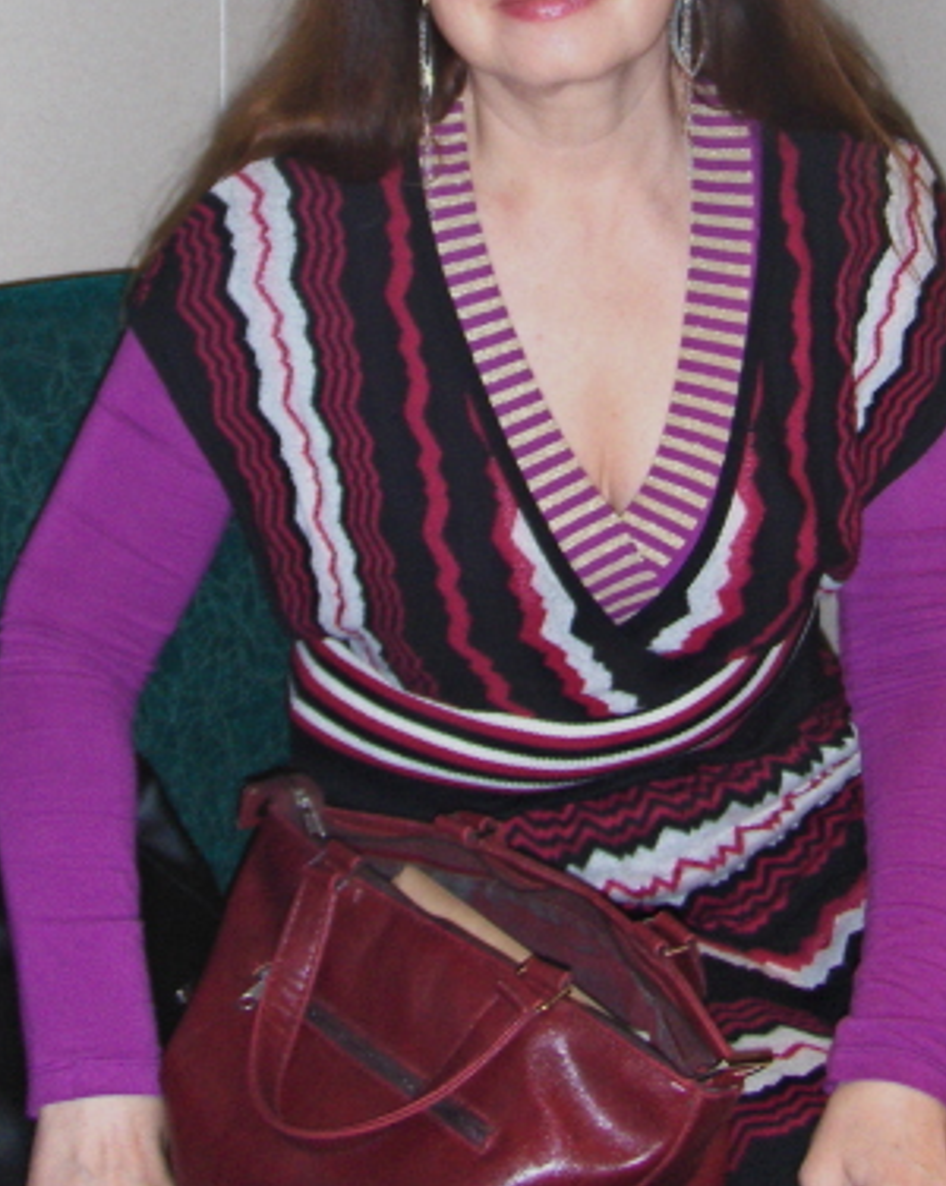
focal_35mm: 68
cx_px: 568
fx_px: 2384
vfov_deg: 27.2
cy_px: 185
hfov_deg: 22.4
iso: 100
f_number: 3.5
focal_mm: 6.5
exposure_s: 1/60
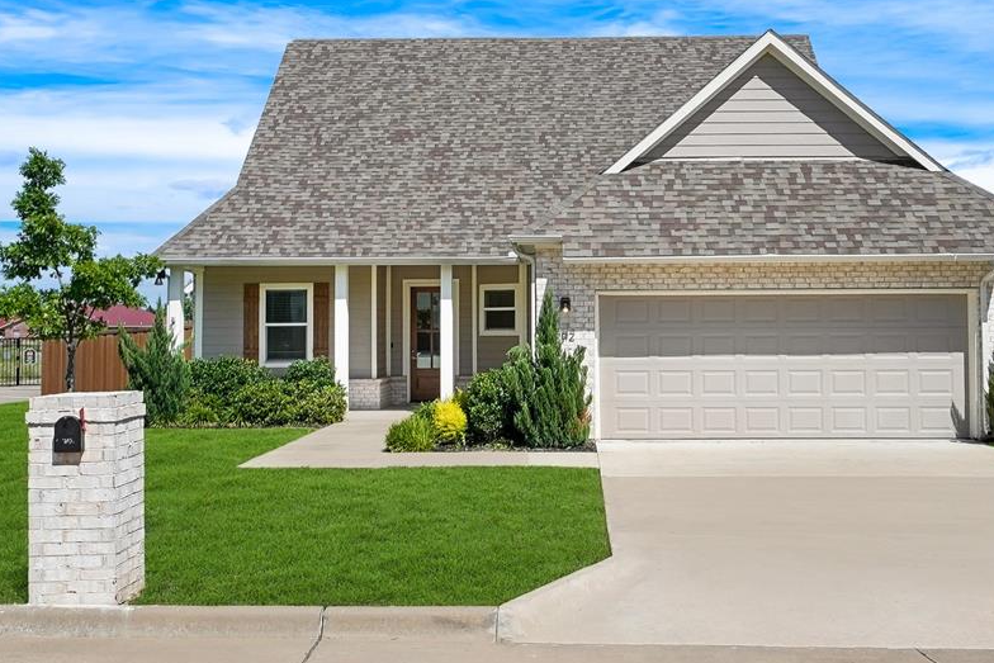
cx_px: 543
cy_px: 253
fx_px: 1298
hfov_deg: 41.9
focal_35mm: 47
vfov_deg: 28.6
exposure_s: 1/1600
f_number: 16
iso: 1600
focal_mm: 24
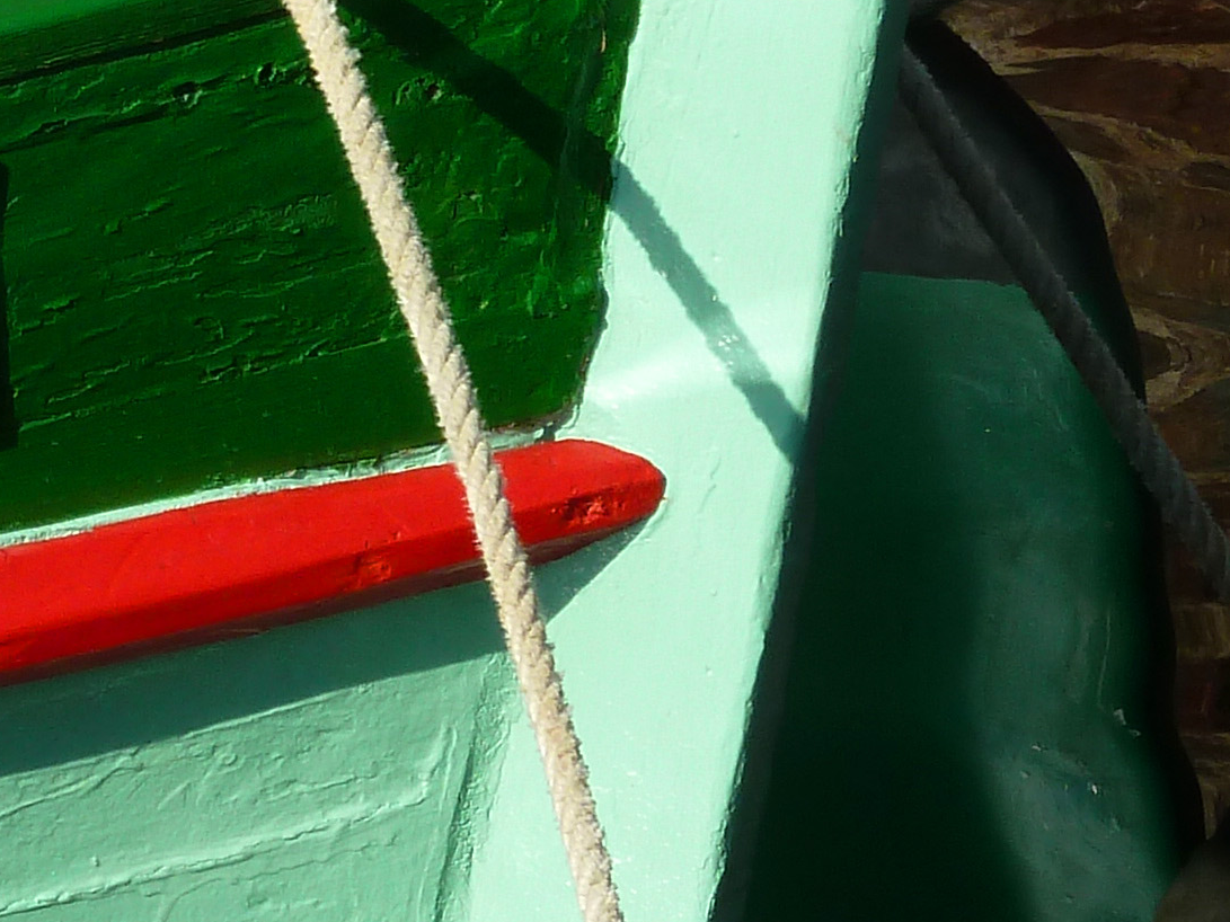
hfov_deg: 4.8
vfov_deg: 3.6
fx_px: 14460
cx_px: -485
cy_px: -238
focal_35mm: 407
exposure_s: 1/500
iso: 80
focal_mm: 18.2
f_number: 5
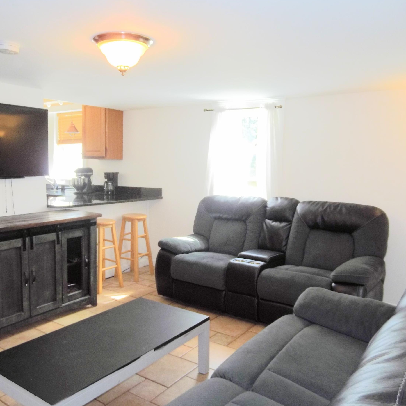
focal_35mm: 30
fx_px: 398
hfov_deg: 54.0
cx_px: 185
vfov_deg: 54.0
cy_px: 204
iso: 200
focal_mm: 4.5
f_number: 3.5
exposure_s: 1/60
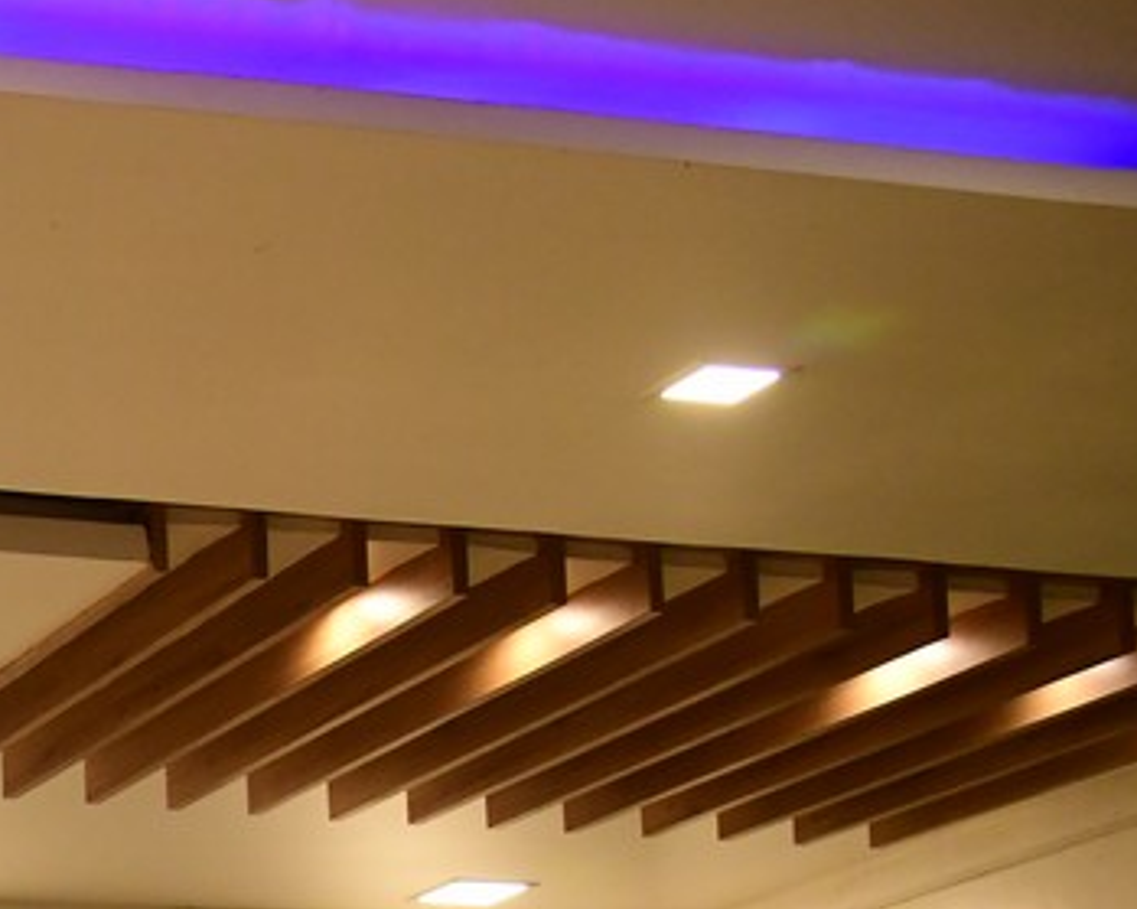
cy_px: 1238
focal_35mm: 100
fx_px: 3364
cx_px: -1108
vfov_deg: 14.6
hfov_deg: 15.5
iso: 1600
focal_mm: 24
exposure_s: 1/160
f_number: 4
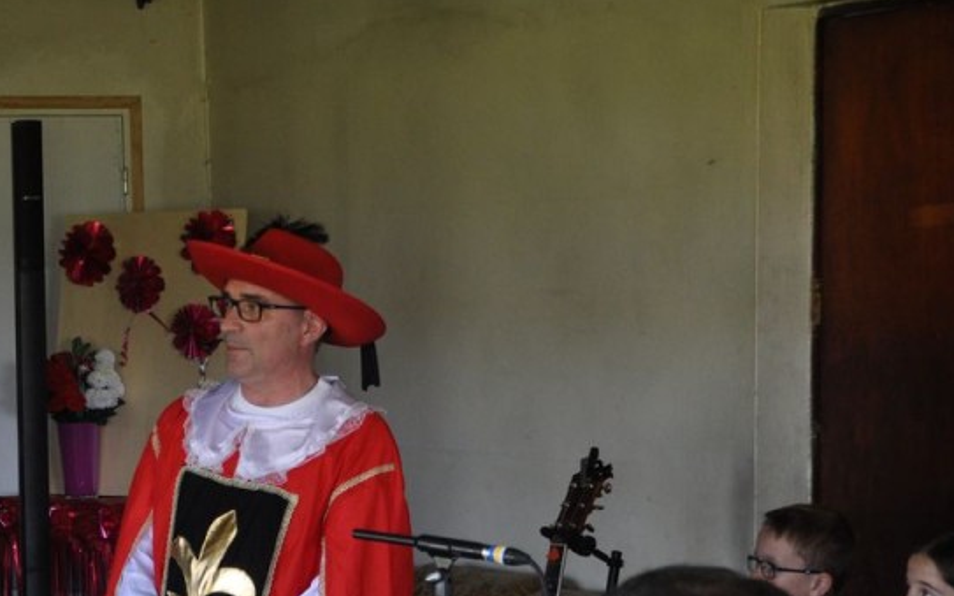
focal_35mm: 144
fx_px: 3743
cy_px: 531
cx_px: 177
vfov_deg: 9.1
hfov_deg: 14.4
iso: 640
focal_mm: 50
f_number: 4.8
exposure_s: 1/60
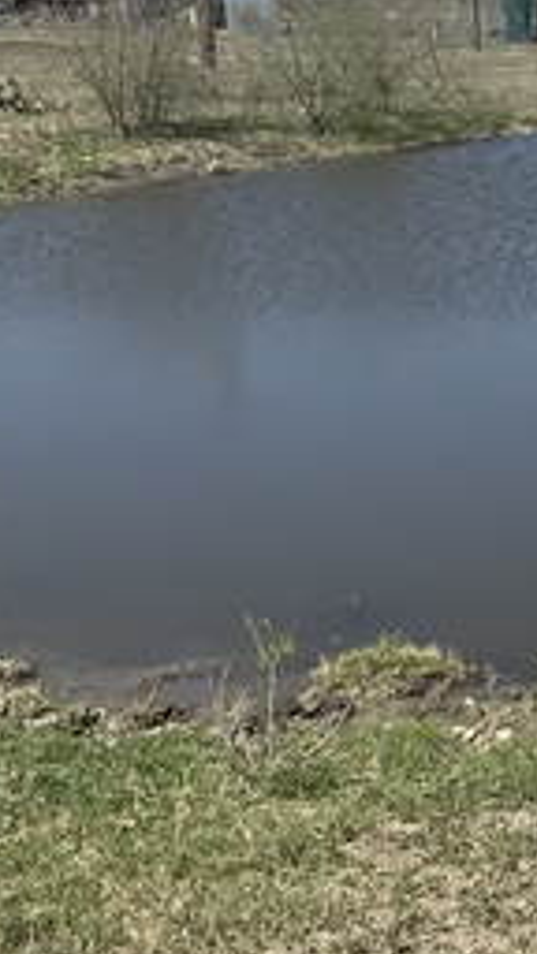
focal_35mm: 79
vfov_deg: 26.8
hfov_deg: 13.4
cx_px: 1033
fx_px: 2000
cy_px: 350
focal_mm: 3
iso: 20
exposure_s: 1/2667
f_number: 1.8
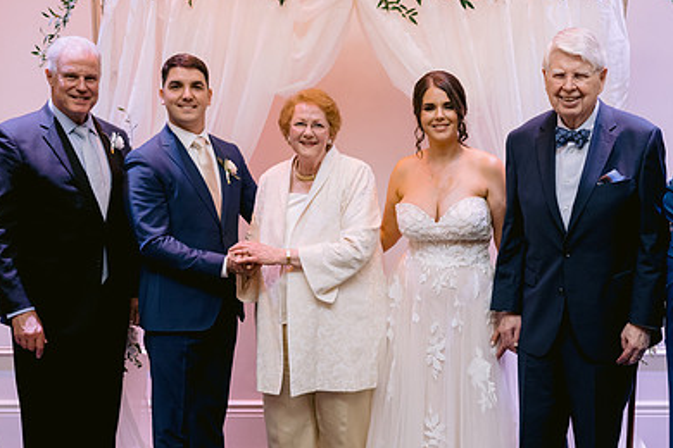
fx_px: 972
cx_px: 380
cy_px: 273
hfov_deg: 38.1
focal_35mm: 52
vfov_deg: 25.9
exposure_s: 1/125
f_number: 2.2
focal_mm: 35
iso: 1250
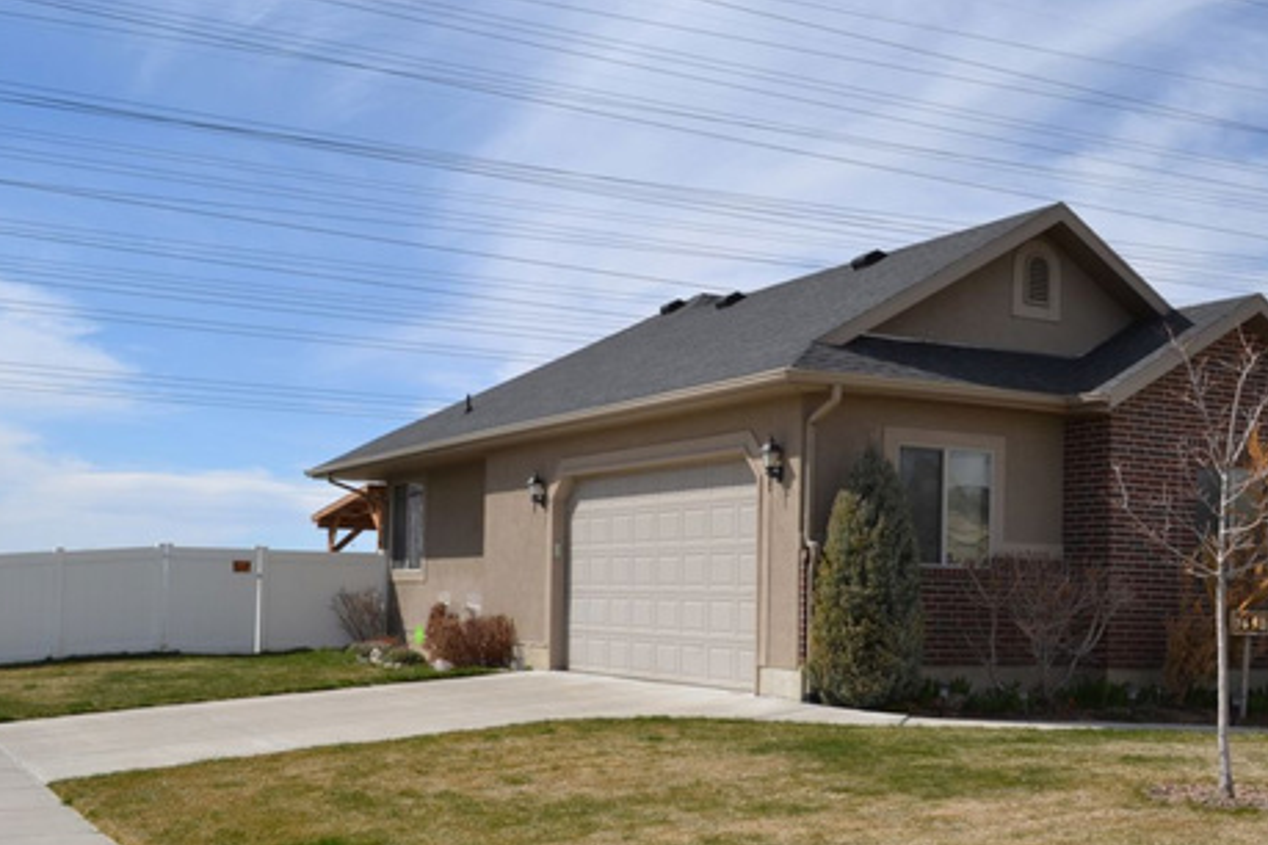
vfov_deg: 29.1
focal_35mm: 46
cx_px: 671
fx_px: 1620
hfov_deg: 42.7
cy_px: 538
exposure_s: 1/200
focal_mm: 22
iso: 100
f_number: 11
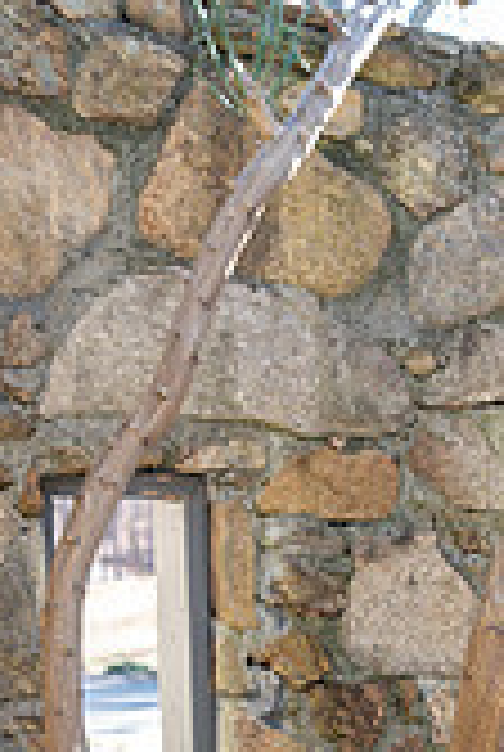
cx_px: 655
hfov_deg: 13.6
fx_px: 2028
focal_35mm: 97
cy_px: 829
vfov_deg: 20.0
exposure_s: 1/160
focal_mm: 36
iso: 400
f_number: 4
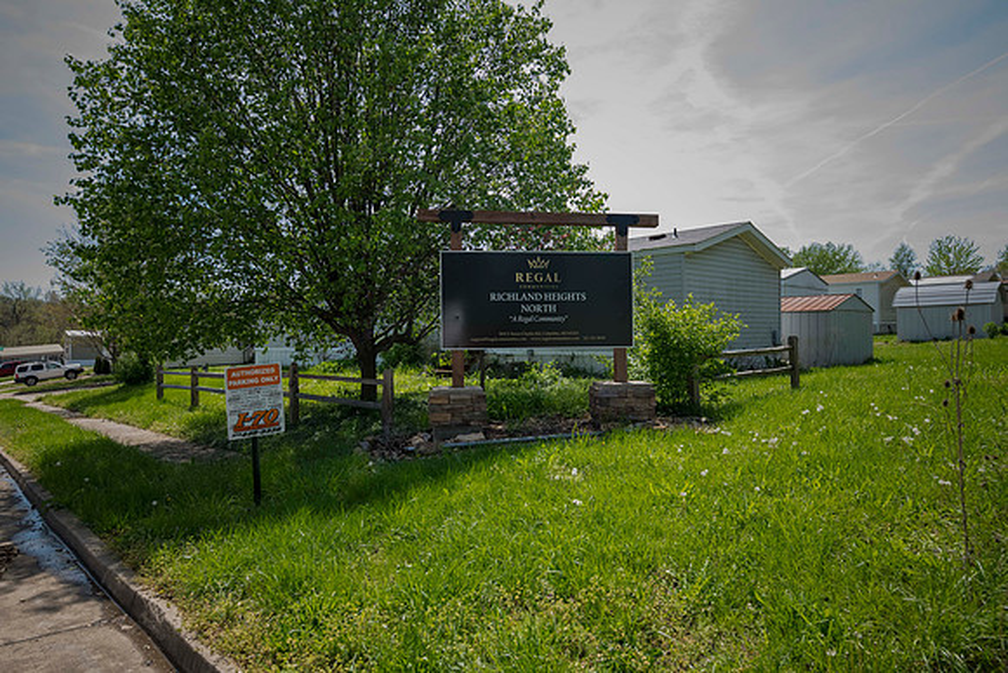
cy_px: 336
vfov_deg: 53.2
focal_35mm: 24
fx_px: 672
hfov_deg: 73.7
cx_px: 504
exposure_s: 1/320
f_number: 6.3
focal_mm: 24
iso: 400
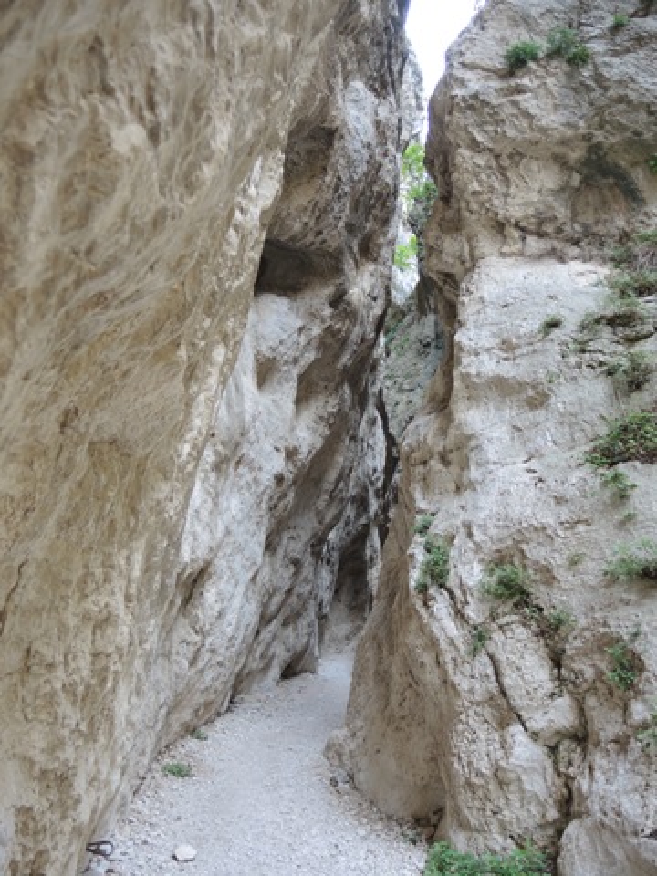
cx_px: 328
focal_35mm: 28
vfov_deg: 63.4
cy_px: 438
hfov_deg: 49.7
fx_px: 709
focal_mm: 6
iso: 80
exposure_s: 1/100
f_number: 2
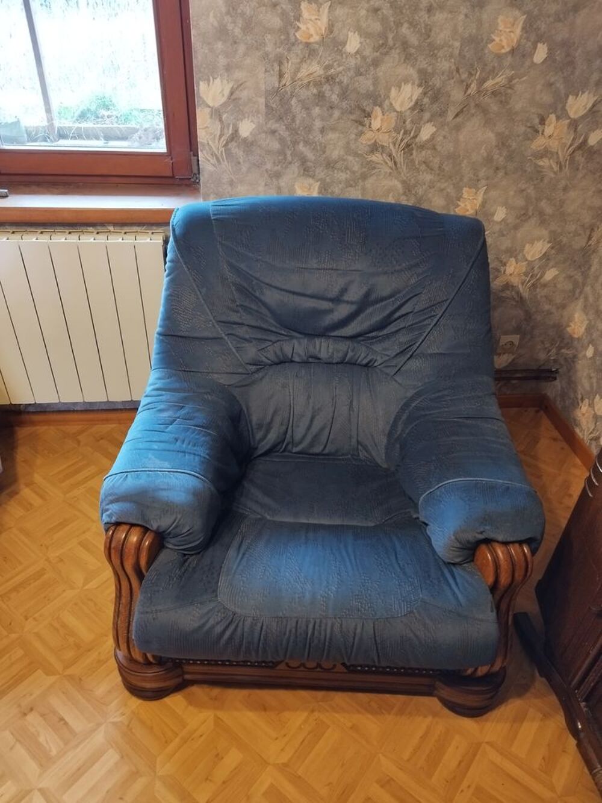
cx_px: 301
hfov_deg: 56.8
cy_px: 402
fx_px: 556
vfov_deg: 71.6
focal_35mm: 24
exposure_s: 1/25
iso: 400
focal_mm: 5.89
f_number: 1.89
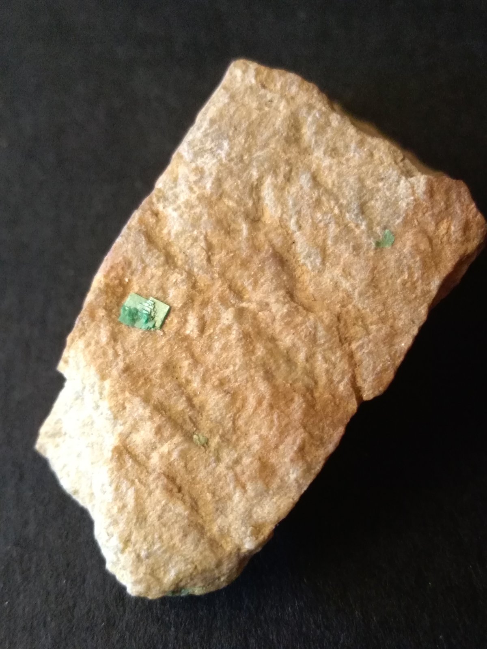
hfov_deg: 53.1
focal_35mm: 26
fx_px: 488
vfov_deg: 67.3
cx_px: 244
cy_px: 324
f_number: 2
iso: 794
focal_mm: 3.54
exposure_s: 1/30
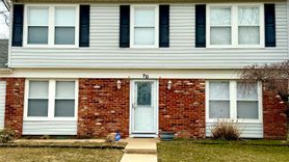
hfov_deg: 43.7
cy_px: 86
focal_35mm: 47
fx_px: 360
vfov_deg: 25.4
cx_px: 133
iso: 80
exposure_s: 1/2232
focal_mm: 6.76
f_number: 1.78
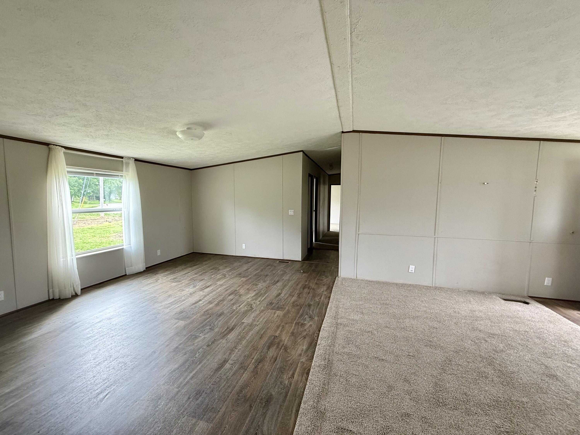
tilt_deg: -5.0
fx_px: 235
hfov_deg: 102.1
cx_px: 290
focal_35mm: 14
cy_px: 218
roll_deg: -0.8
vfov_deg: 85.7
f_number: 2.2
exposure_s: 1/99
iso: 200
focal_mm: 2.22
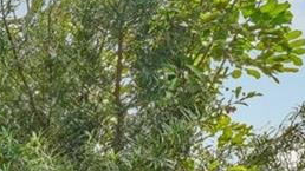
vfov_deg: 9.9
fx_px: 946
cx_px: -468
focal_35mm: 117
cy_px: 282
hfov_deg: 12.9
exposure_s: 1/640
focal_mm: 18
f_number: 8
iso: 640
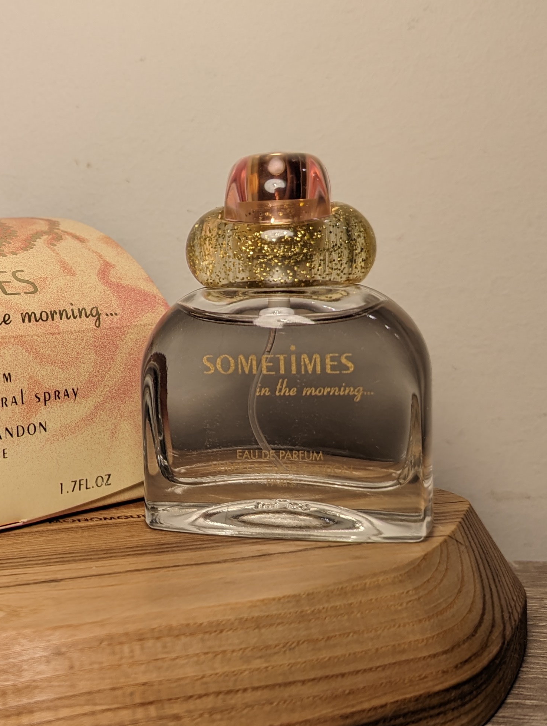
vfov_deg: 38.0
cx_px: 16
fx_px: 1050
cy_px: 290
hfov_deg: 27.7
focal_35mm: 50
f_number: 1.85
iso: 53
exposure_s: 1/90
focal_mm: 6.81
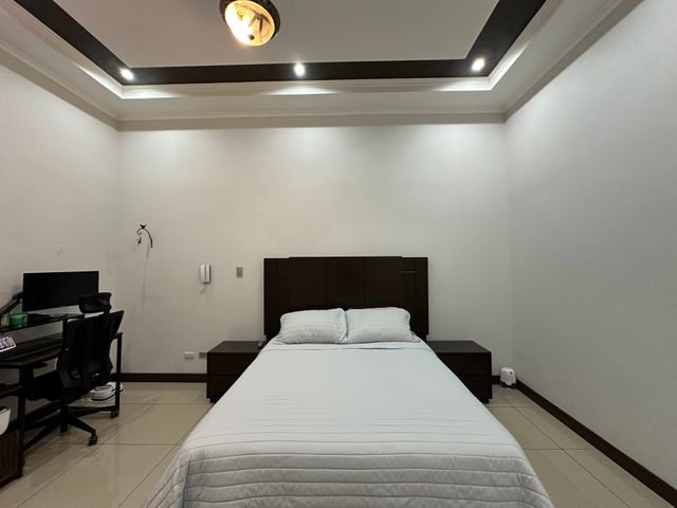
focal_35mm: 14
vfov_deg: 85.7
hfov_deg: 102.1
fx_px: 274
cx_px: 338
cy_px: 254
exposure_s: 1/60
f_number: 2.2
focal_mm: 2.22
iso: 250
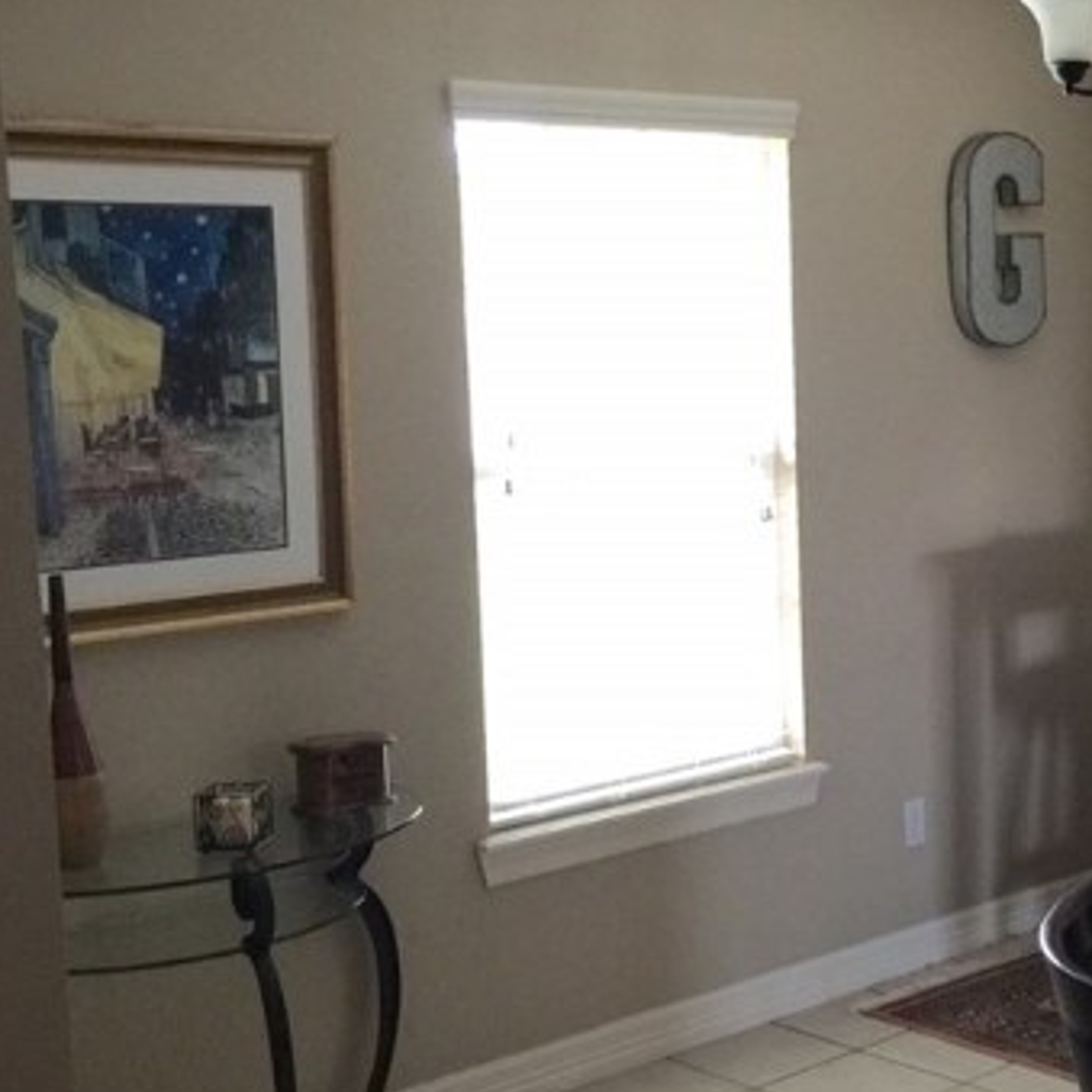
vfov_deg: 29.5
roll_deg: +2.2
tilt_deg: -5.4
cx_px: 796
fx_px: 2070
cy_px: 596
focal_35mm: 58
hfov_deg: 29.2
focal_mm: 4.15
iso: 125
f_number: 2.2
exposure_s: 1/15
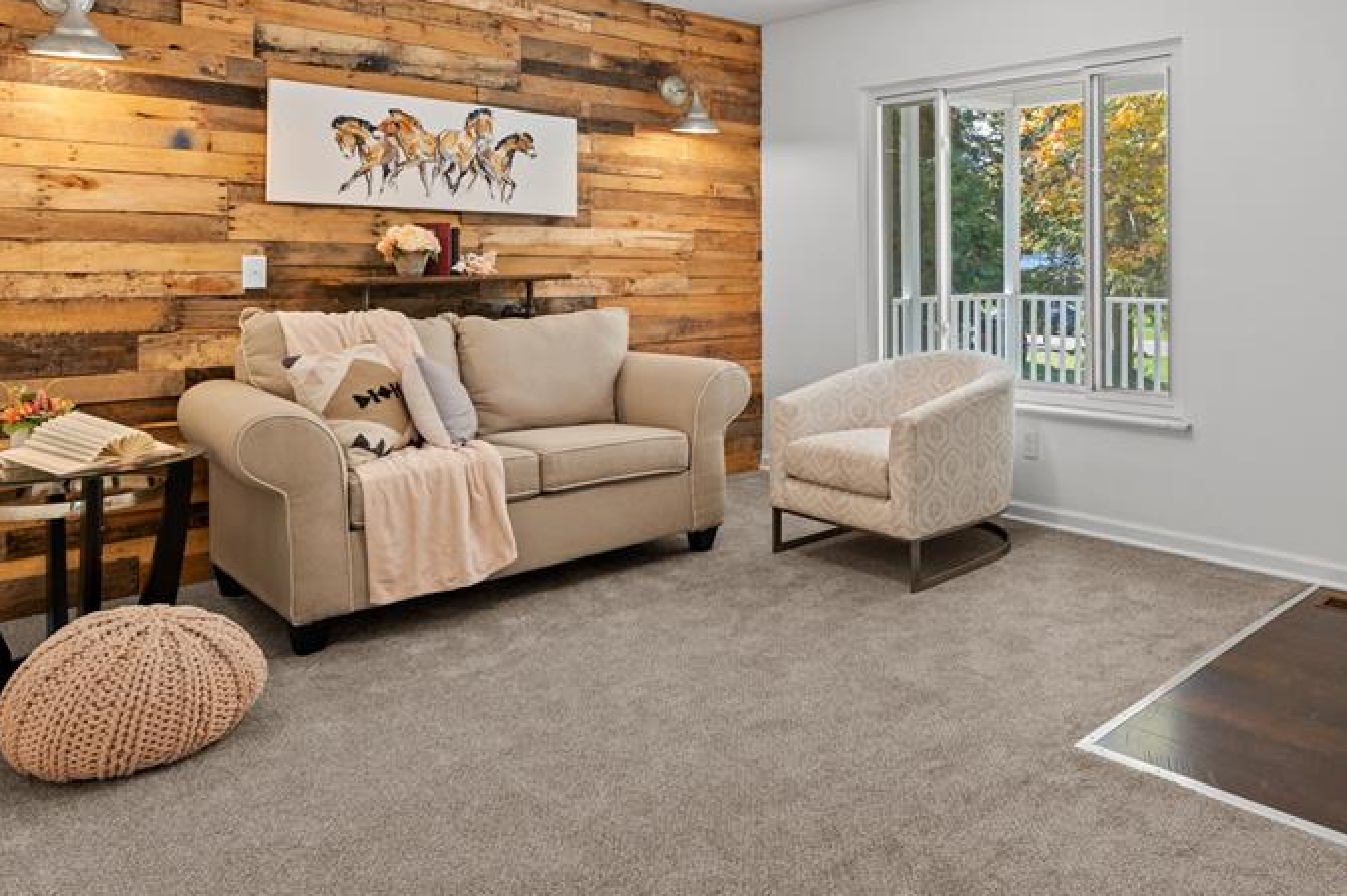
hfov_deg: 66.6
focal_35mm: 26
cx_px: 949
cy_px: 279
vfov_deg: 48.4
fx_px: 972
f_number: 8
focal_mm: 17
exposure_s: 1/5
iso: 400
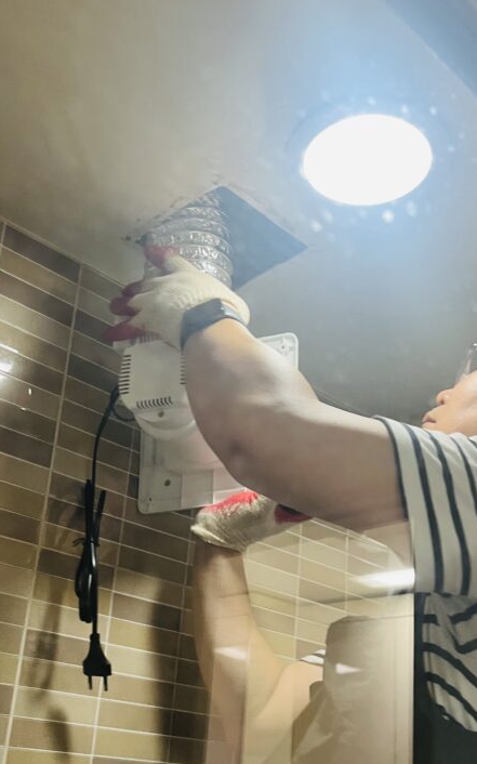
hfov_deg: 32.0
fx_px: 832
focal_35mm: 40
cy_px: 493
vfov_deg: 48.6
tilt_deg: +20.3
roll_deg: -6.2
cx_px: 239
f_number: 1.6
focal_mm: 5.1
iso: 200
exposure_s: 1/60
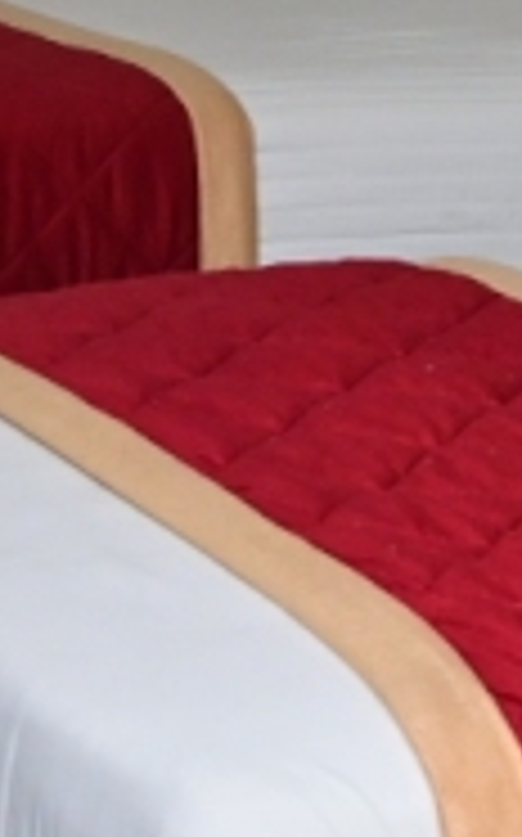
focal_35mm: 168
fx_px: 3830
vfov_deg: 12.3
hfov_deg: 7.0
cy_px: -16
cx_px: 1526
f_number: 5.6
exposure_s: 1/160
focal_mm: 20
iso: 1000
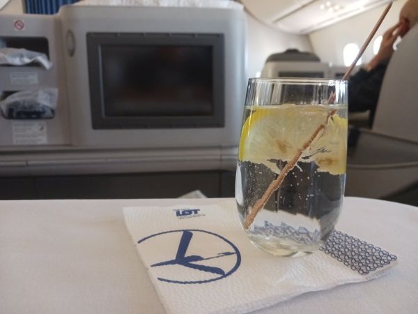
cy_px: 157
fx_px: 326
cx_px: 209
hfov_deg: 65.3
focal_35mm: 27
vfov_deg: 51.4
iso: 500
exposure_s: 1/20
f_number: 1.8
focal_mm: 4
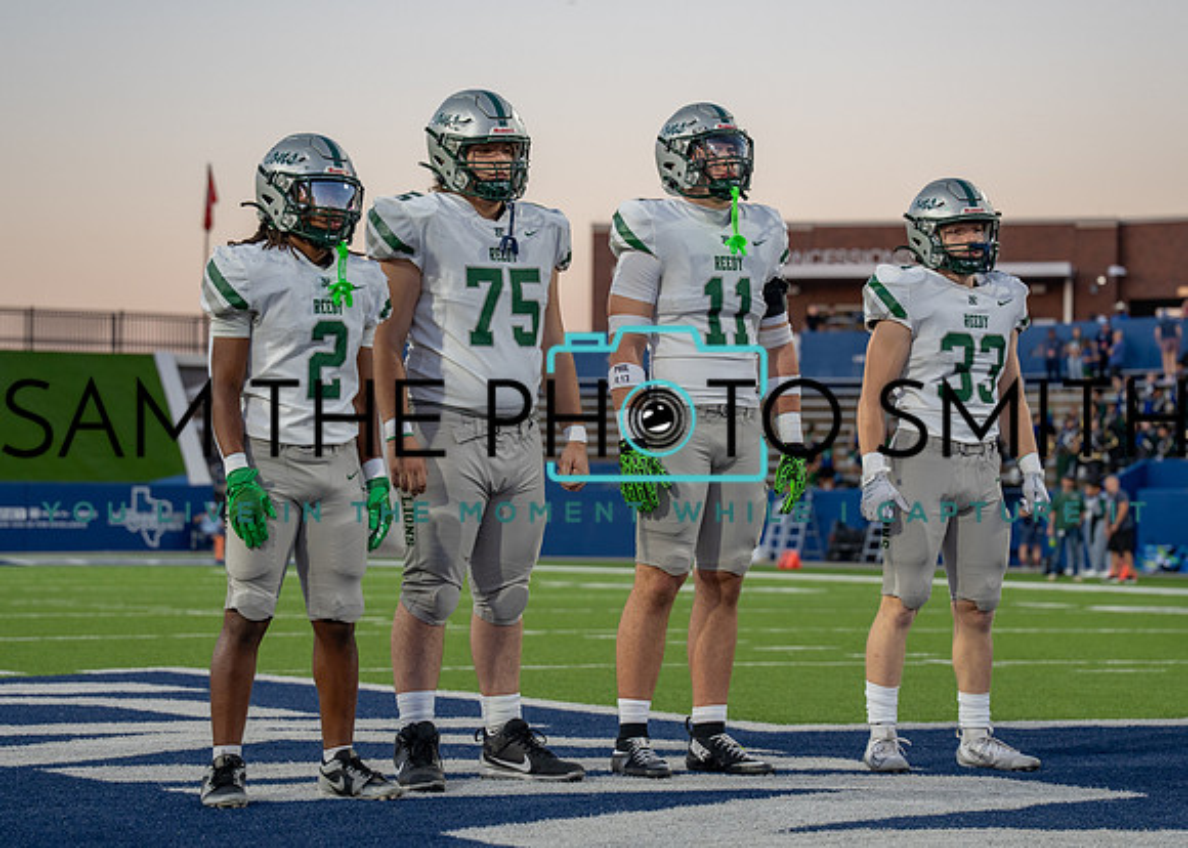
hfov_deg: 20.2
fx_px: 3336
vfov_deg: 14.5
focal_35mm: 99
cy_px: 367
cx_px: 607
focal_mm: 70
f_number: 2.8
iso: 320
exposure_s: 1/500
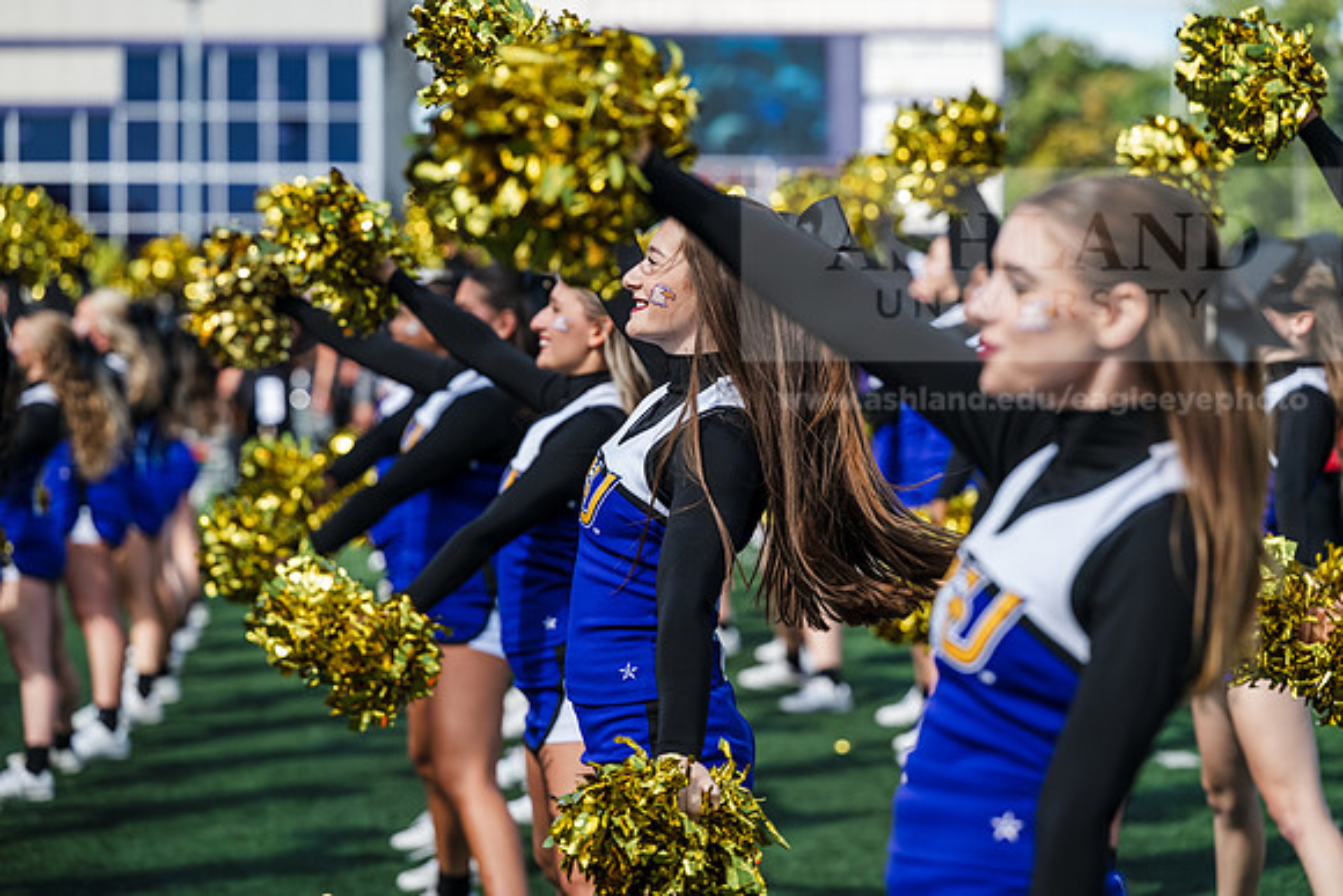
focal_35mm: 115
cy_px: 448
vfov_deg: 11.9
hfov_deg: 17.8
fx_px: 4291
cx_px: 672
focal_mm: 115
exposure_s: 1/1600
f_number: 3.5
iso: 250
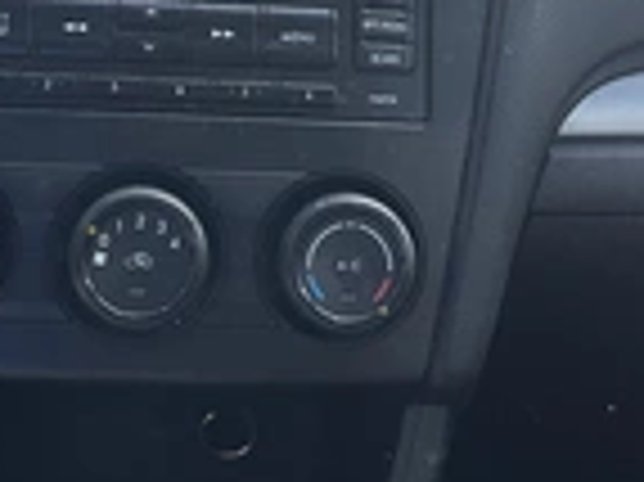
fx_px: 1506
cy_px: -72
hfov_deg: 24.0
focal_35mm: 81
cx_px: 221
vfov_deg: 17.5
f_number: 1.8
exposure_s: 1/367
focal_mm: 3
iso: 25
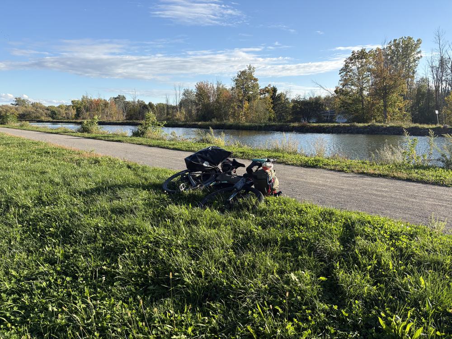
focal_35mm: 26
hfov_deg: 67.3
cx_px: 226
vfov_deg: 53.1
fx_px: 339
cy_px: 170
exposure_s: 1/1751
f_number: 1.6
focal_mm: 5.96
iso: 50
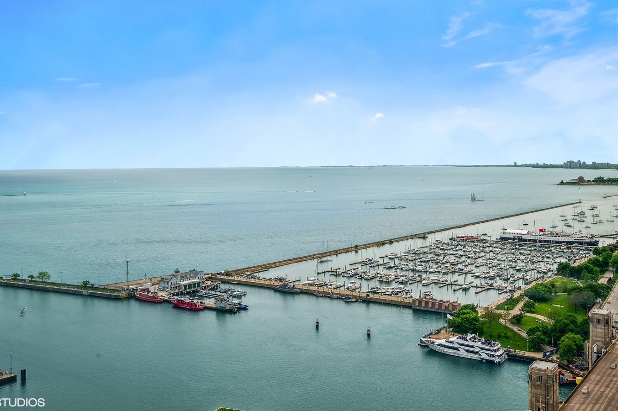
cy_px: 166
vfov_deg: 36.7
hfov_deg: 53.2
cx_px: 321
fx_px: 618
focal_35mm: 36
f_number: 9.5
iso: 200
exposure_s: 1/250
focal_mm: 30
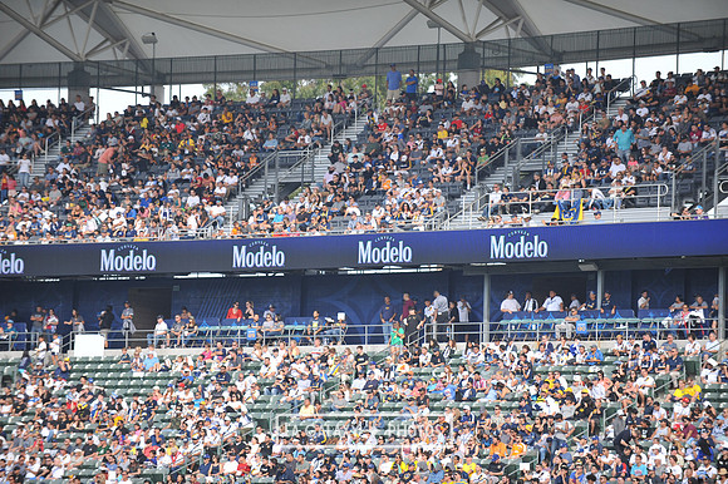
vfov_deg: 6.9
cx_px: 364
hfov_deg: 10.3
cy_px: 242
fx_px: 4042
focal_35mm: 200
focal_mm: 200
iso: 500
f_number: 3.5
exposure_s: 1/1600
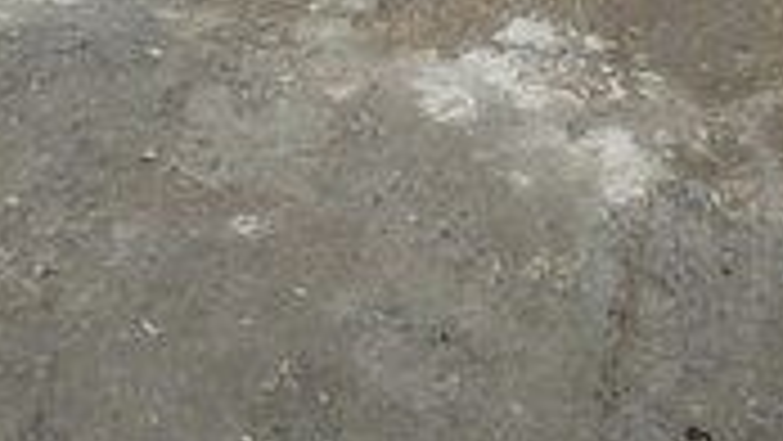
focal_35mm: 87
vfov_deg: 12.5
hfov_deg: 24.3
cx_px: 536
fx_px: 1807
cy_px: -405
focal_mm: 3.7
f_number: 1.9
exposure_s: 1/666
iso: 40
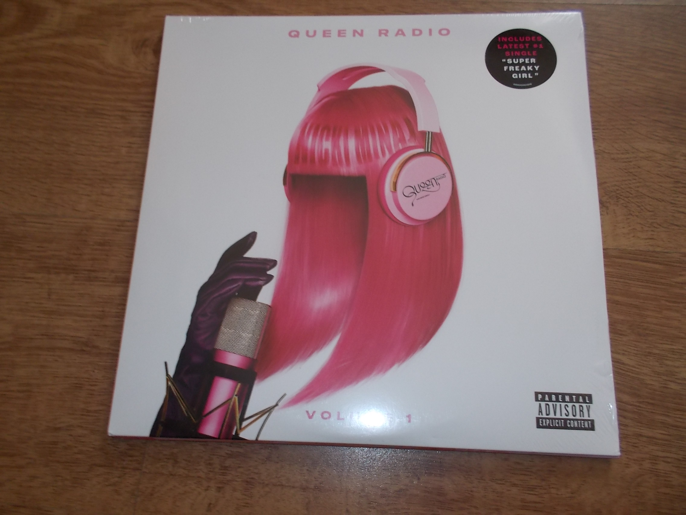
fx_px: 575
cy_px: 258
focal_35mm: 29
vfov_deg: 48.2
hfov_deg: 61.7
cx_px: 343
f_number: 3.3
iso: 200
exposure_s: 1/30
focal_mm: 4.1
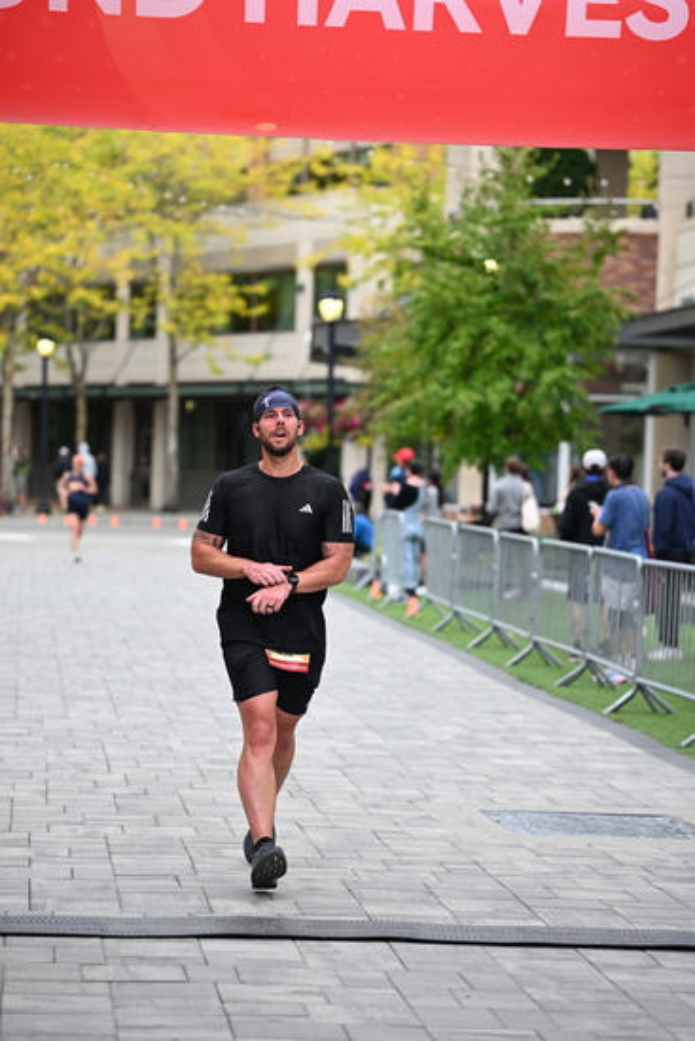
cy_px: 520
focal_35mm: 101
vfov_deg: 20.2
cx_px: 348
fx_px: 2923
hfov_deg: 13.6
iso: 640
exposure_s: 1/2000
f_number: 2.8
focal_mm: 101
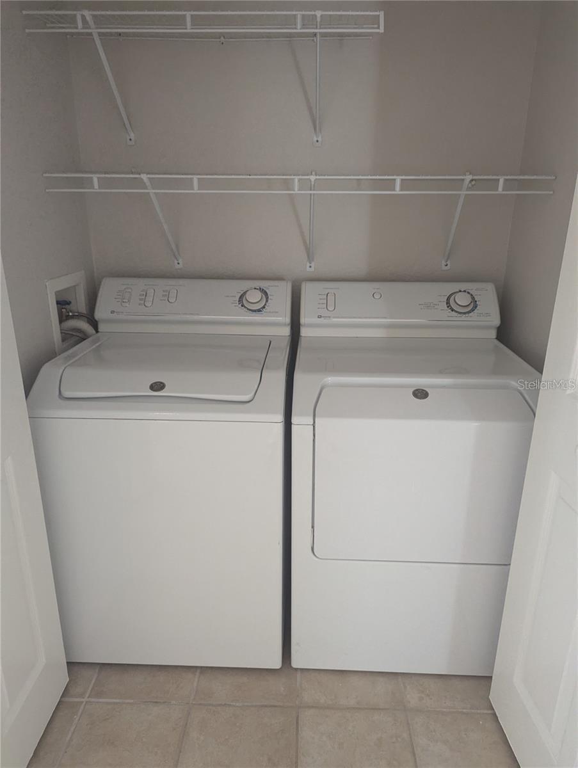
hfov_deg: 56.9
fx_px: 533
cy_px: 384
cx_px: 289
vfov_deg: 71.5
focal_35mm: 24
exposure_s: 1/120
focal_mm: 6.81
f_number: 1.85
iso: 1215
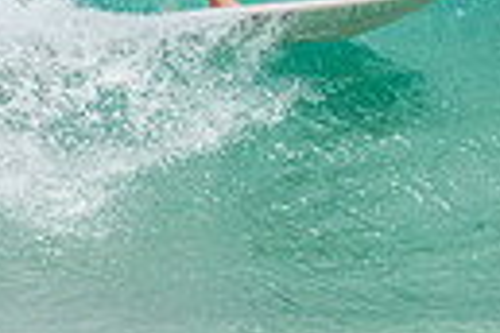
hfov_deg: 0.6
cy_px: -168
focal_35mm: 3594
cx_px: 163
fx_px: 49913
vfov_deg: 0.4
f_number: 11
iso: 1250
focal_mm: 800
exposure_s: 1/3200
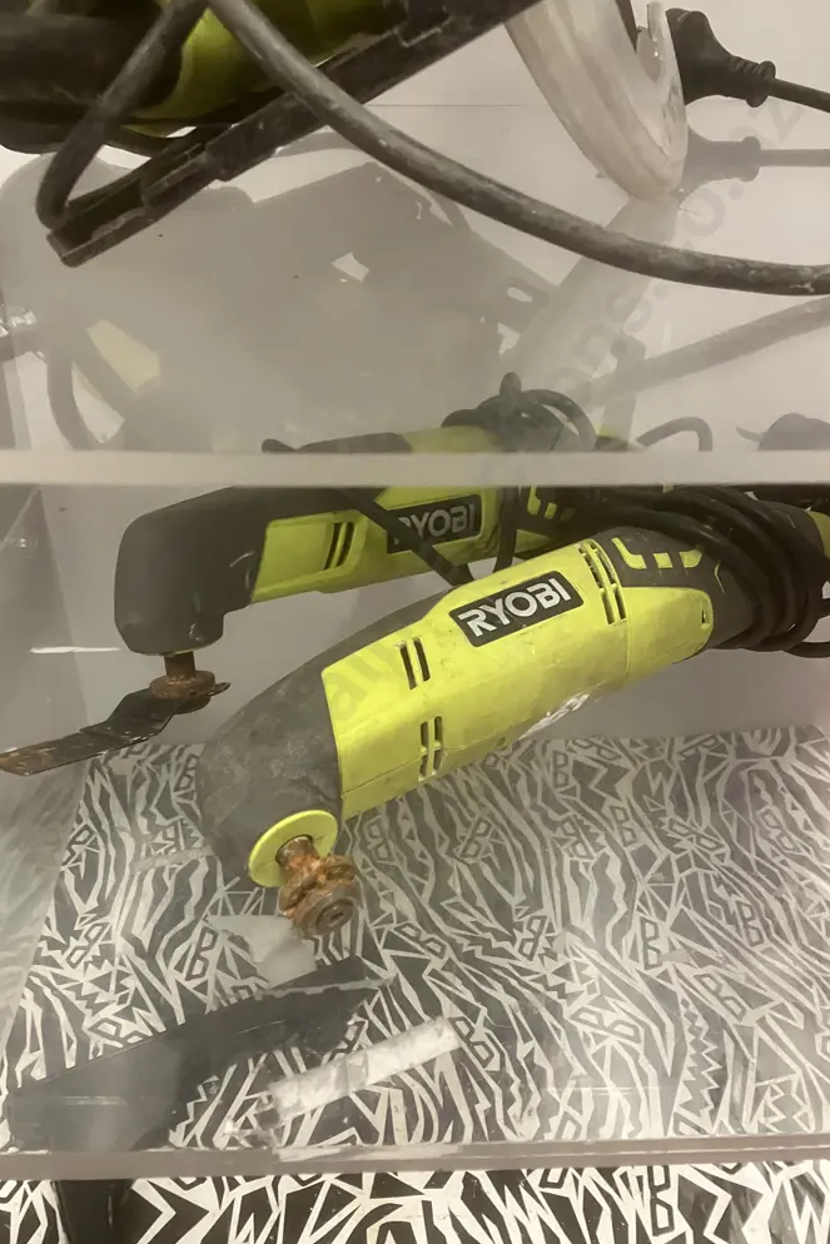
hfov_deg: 43.6
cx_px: 402
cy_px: 609
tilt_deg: -31.5
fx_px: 1037
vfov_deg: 61.9
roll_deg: -0.7
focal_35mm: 30
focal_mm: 3.99
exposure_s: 1/50
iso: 320
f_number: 1.8
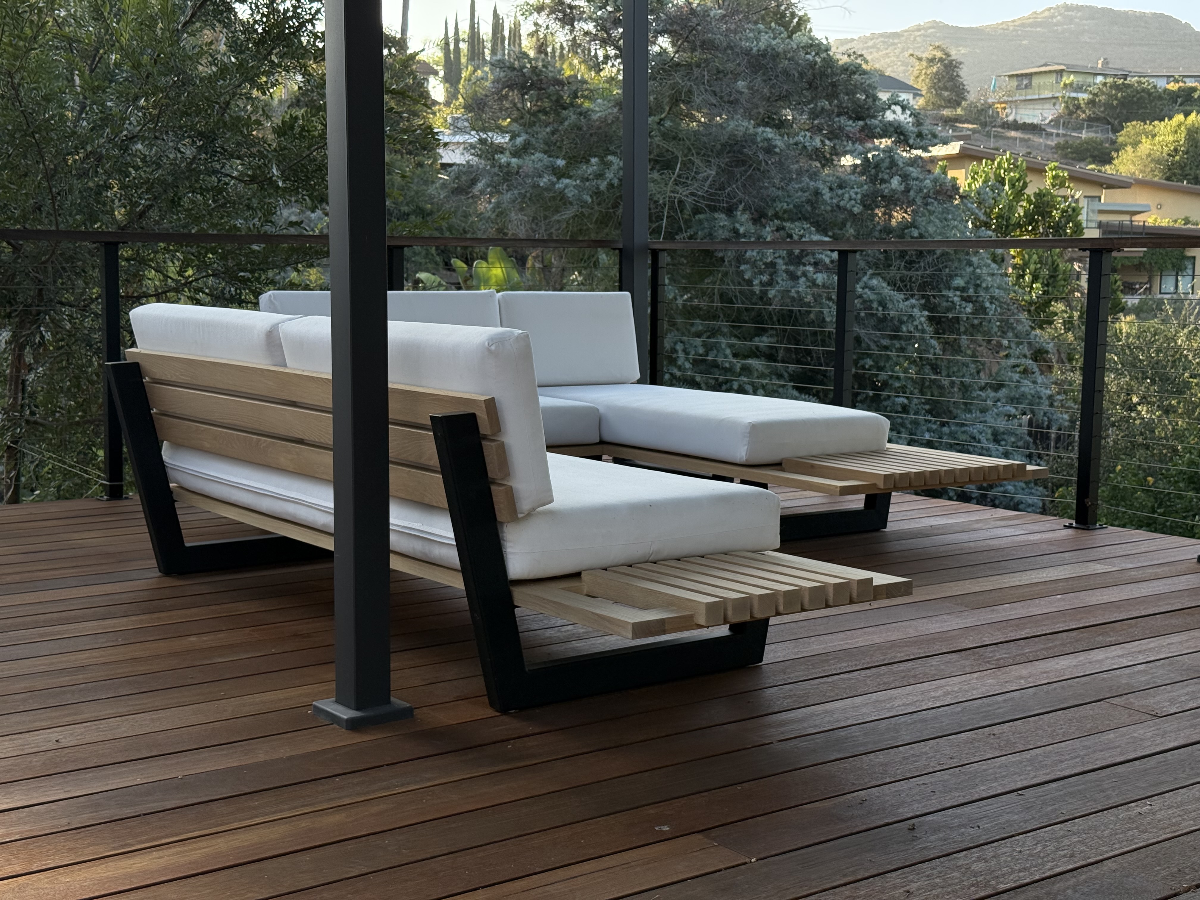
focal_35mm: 48
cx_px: 600
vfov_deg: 30.3
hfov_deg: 39.7
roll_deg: +0.2
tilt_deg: -6.7
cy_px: 450
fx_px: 1664
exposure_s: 1/846
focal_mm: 6.76
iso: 100
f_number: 1.78
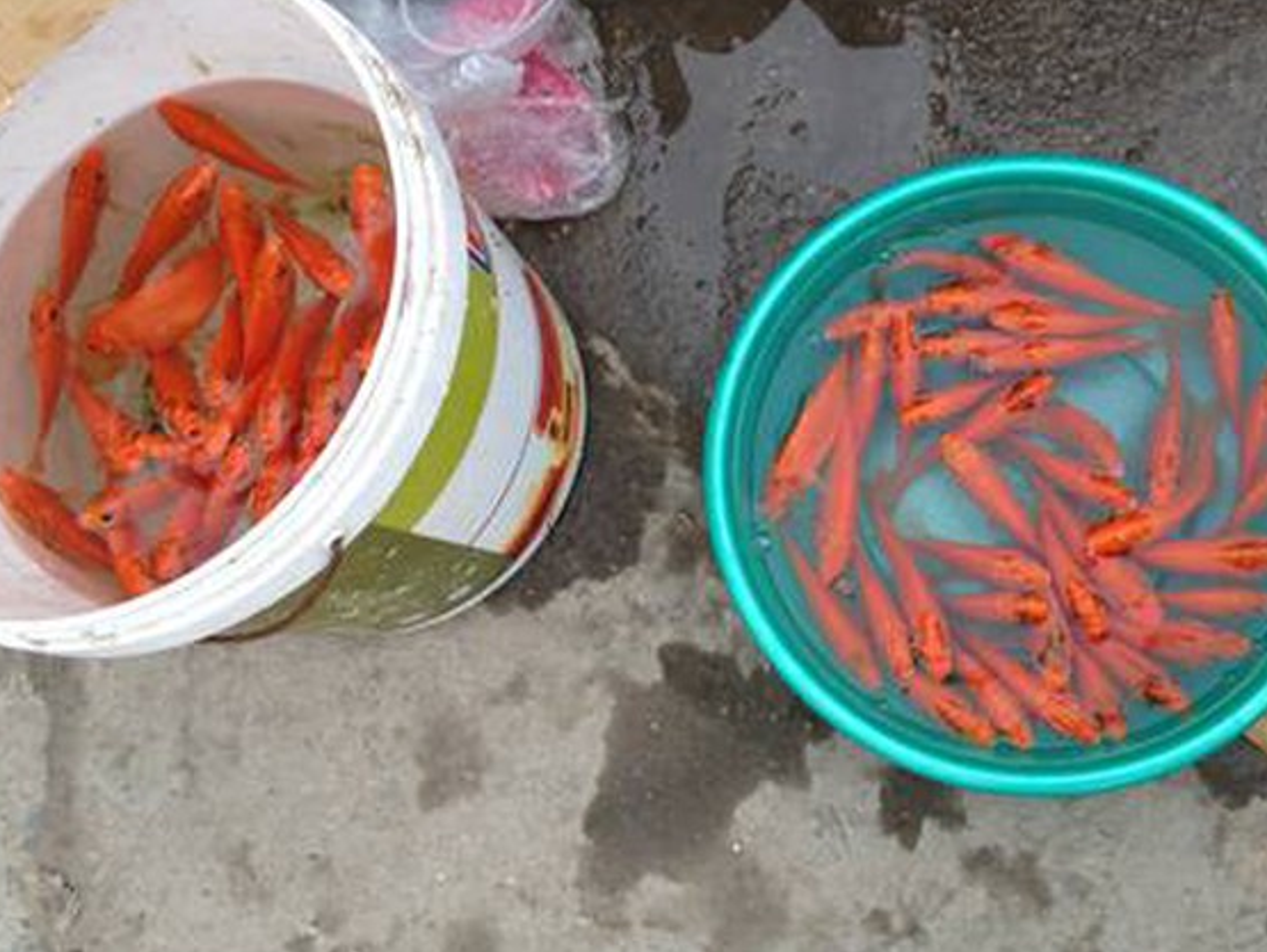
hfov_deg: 41.2
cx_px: 680
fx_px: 1685
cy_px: 365
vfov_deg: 31.4
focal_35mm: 46
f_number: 2.4
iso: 50
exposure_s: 1/30
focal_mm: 4.28
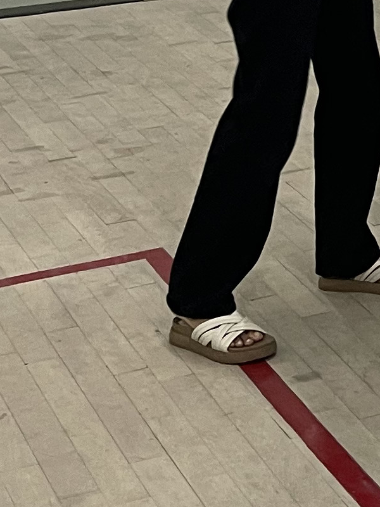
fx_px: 1844
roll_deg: +0.1
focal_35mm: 126
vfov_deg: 14.8
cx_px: 884
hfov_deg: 10.3
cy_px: -191
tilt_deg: -7.9
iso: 80
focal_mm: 5.1
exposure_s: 1/50
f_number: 1.6
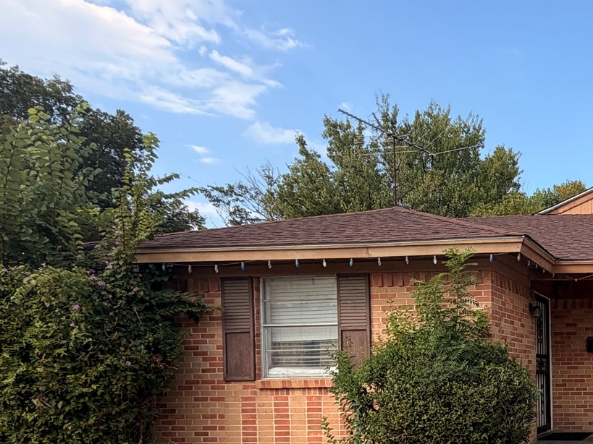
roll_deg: +2.1
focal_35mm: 35
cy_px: 381
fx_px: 599
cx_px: 659
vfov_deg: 38.5
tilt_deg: -0.9
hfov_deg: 41.4
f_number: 2.2
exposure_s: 1/770
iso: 32
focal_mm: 2.22
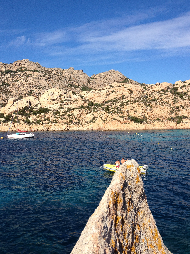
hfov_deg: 38.7
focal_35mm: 37
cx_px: 96
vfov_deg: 50.1
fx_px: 271
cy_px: 122
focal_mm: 4.28
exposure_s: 1/1972
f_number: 2.4
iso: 64
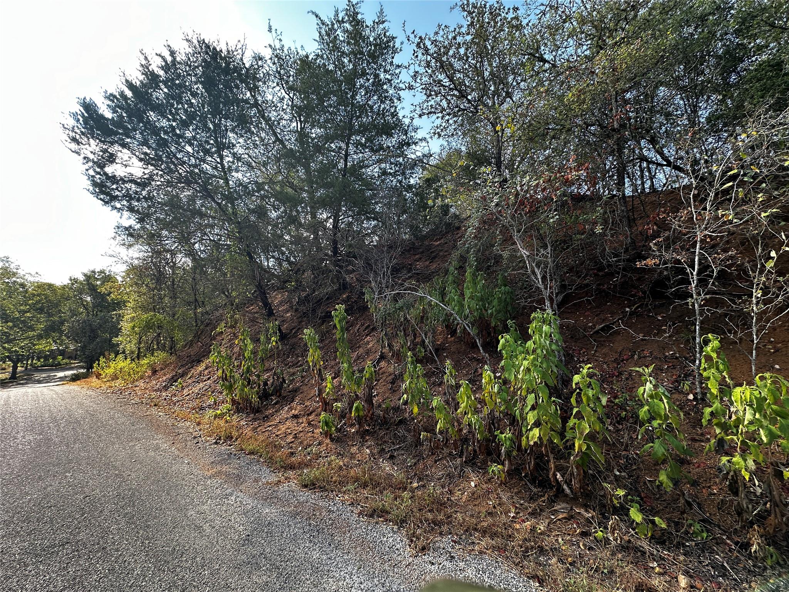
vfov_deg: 85.7
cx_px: 394
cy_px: 296
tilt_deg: +8.0
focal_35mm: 14
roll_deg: +0.4
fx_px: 319
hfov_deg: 102.1
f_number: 2.2
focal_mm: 2.22
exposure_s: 1/155
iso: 40
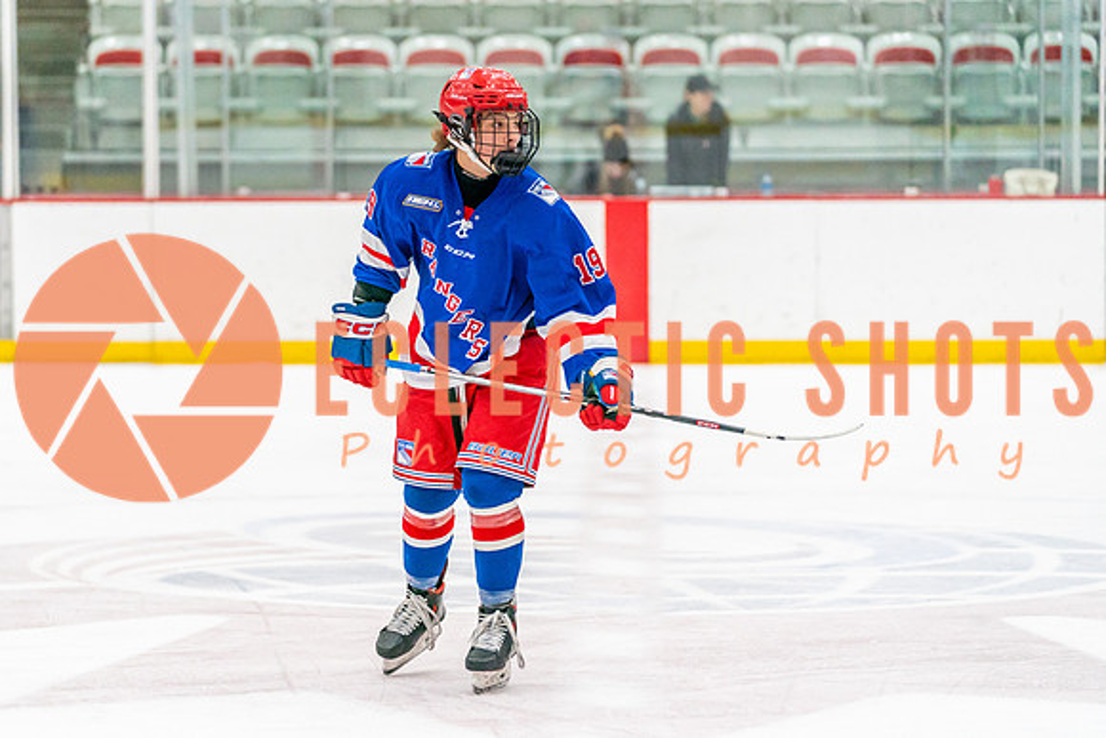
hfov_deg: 13.8
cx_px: 420
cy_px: 368
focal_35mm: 149
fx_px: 4571
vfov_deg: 9.2
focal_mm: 120
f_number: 2.8
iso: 3200
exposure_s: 1/1250
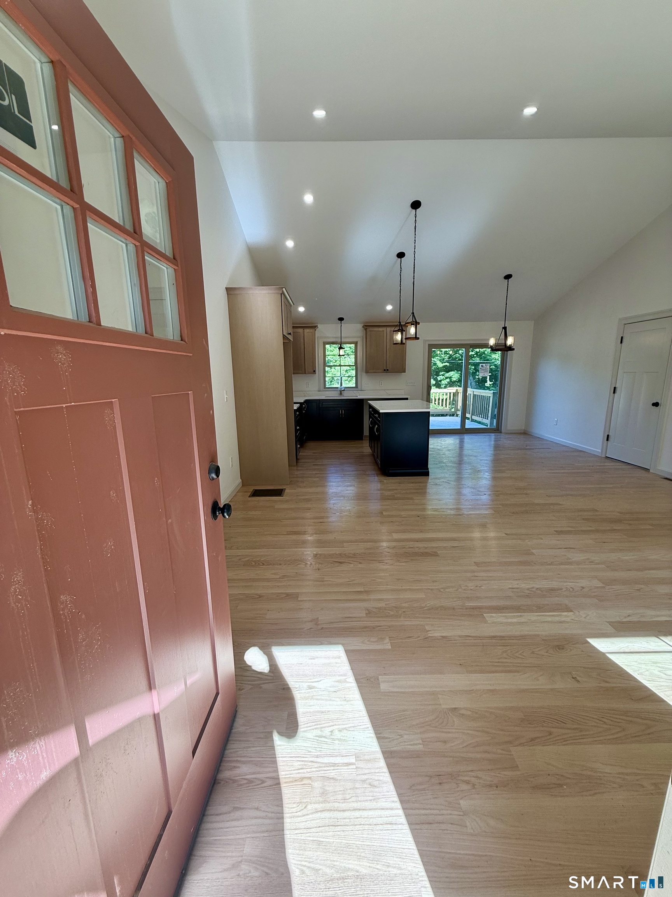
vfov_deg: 102.1
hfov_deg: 85.7
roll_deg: -0.1
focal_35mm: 14
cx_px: 336
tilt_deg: -11.5
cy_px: 448
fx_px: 362
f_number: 2.2
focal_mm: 2.22
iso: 64
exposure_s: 1/175
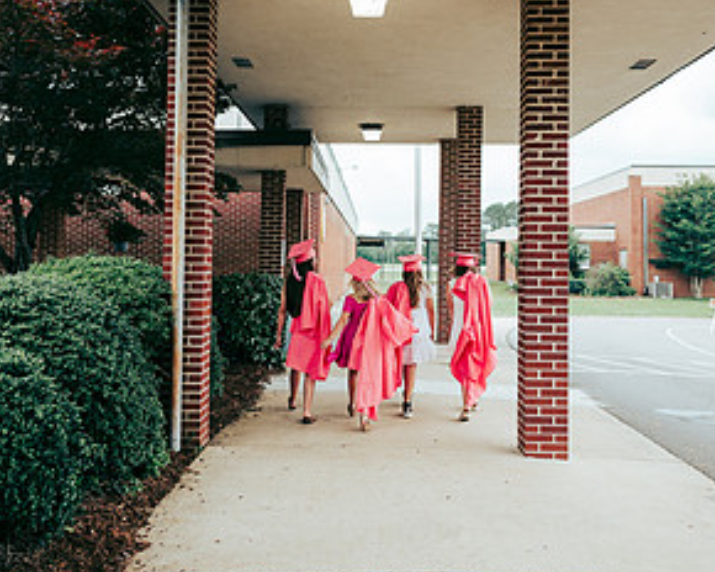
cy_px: 229
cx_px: 360
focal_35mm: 35
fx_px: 741
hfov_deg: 51.5
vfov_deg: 42.0
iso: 400
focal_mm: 24
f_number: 2.8
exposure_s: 1/250
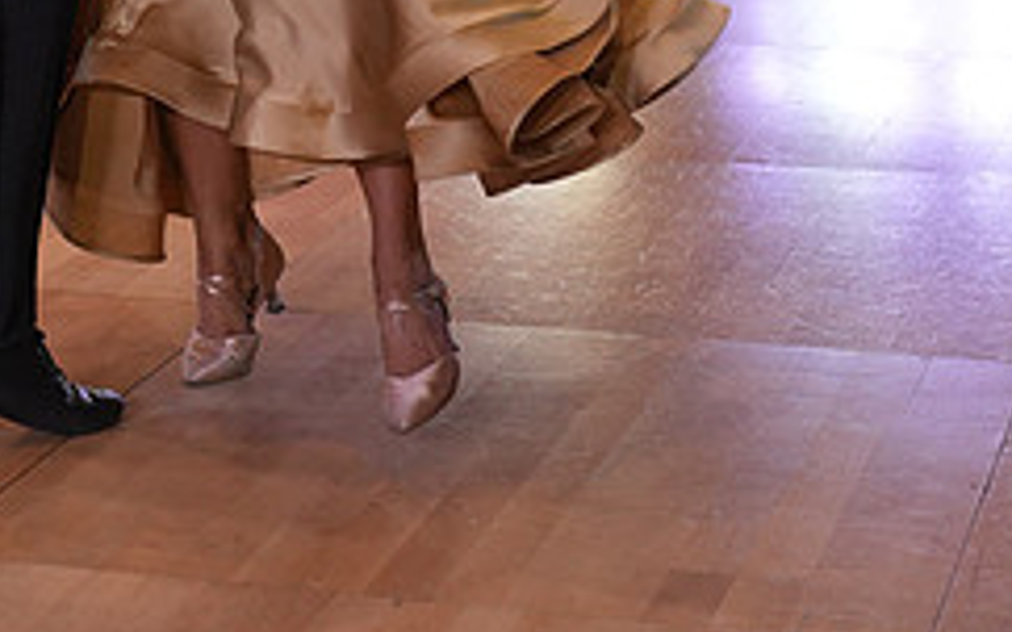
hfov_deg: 17.0
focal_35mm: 122
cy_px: -448
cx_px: 274
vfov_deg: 10.2
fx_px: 3363
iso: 1600
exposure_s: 1/500
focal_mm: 50
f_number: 4
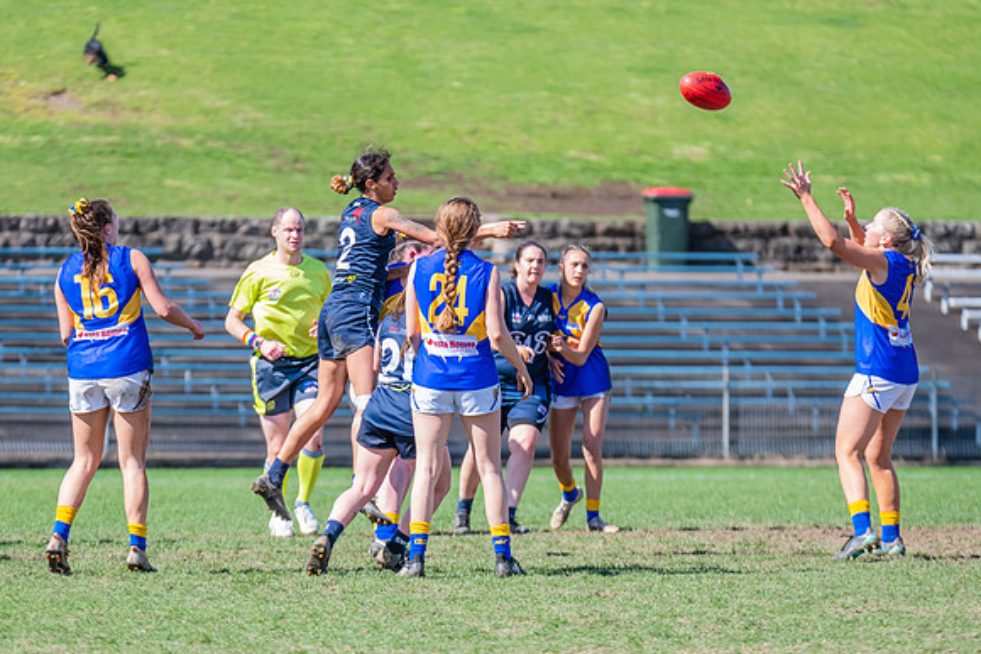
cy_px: 365
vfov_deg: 3.5
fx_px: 10657
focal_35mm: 391
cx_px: 430
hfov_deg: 5.3
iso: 800
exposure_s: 1/1600
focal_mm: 300
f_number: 7.1
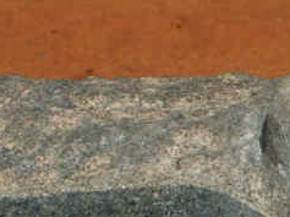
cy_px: 429
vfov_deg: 3.6
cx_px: 529
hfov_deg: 4.8
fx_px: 3413
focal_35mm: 408
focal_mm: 13.7
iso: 50
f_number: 4.2
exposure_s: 1/750
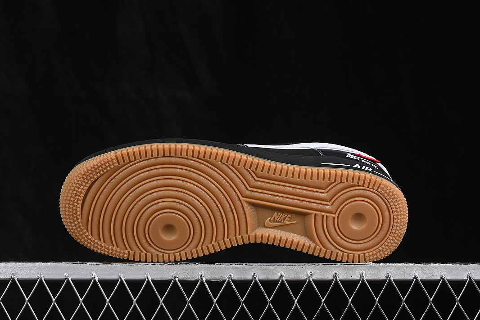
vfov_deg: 18.0
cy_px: 161
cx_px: 239
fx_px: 1013
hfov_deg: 26.6
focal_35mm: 76
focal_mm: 50
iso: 160
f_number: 7.1
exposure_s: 1/80
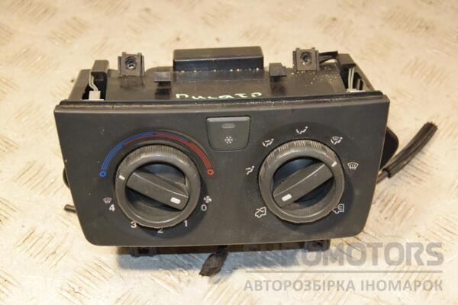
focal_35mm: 75
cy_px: 152
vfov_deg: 18.2
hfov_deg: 27.0
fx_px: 954
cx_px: 229
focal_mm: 50
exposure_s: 1/200
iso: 800
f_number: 5.6
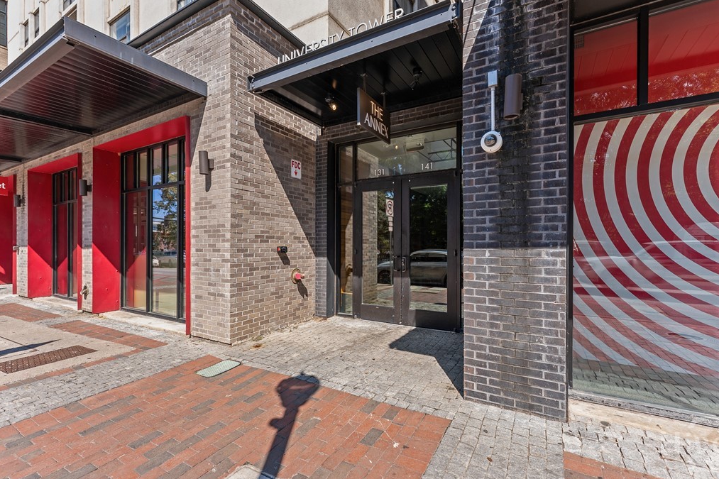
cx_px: 367
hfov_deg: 100.4
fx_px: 300
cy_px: 239
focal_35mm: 15
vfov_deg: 77.3
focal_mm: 14
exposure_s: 1/50
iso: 80
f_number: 5.6
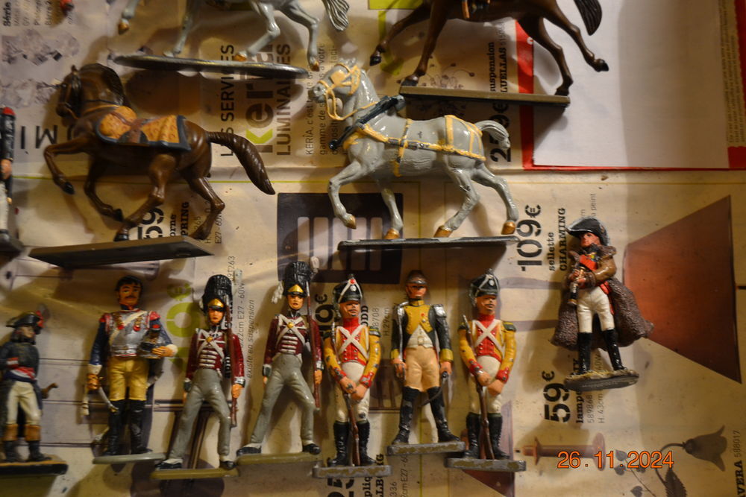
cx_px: 373
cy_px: 248
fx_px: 808
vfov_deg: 34.2
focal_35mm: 39
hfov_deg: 49.5
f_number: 4.2
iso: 400
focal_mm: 26
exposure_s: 1/20
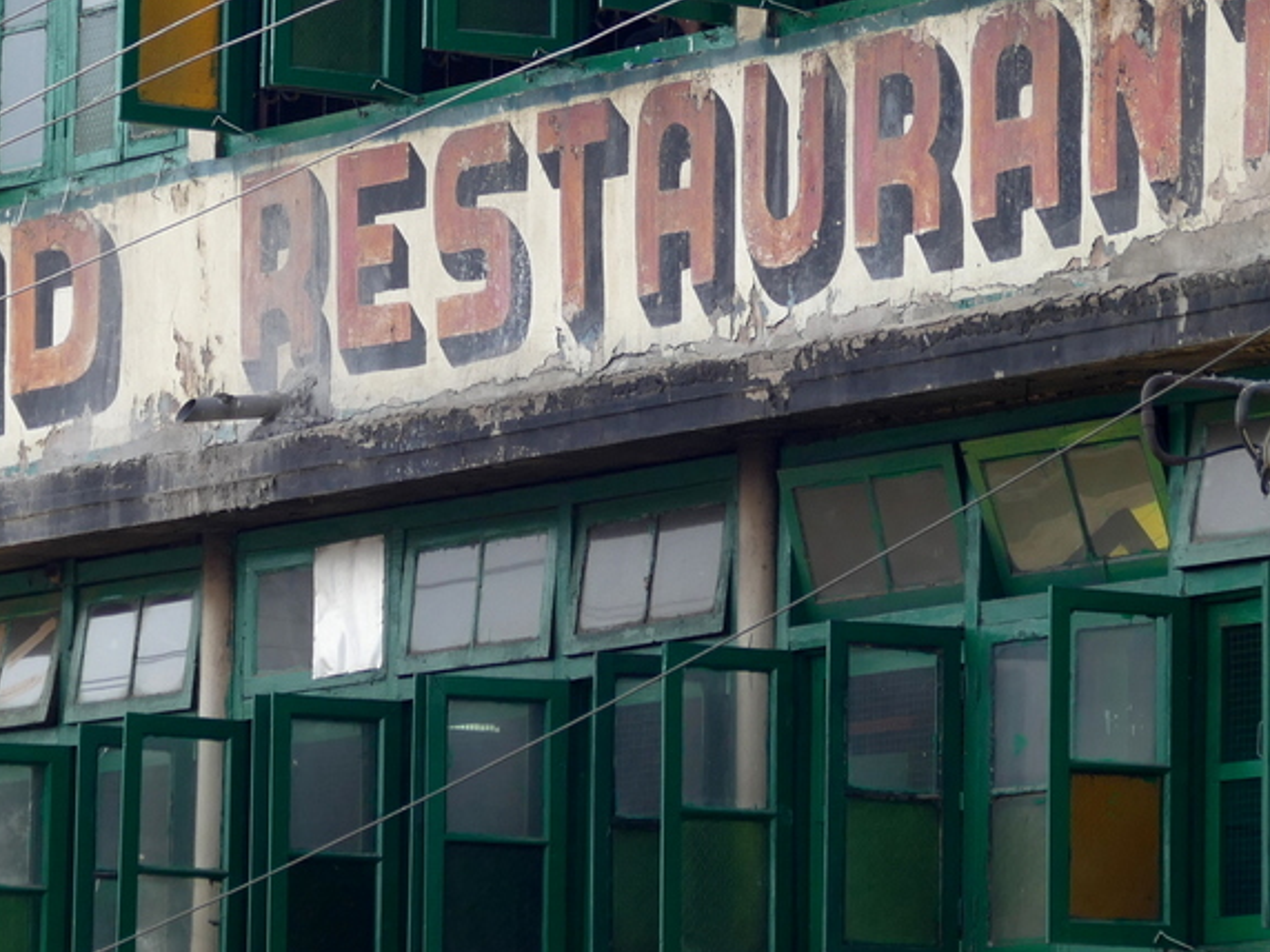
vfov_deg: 5.9
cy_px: 354
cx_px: 602
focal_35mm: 253
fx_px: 9282
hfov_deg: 7.8
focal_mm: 34.43
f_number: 3.8
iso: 125
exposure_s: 1/320
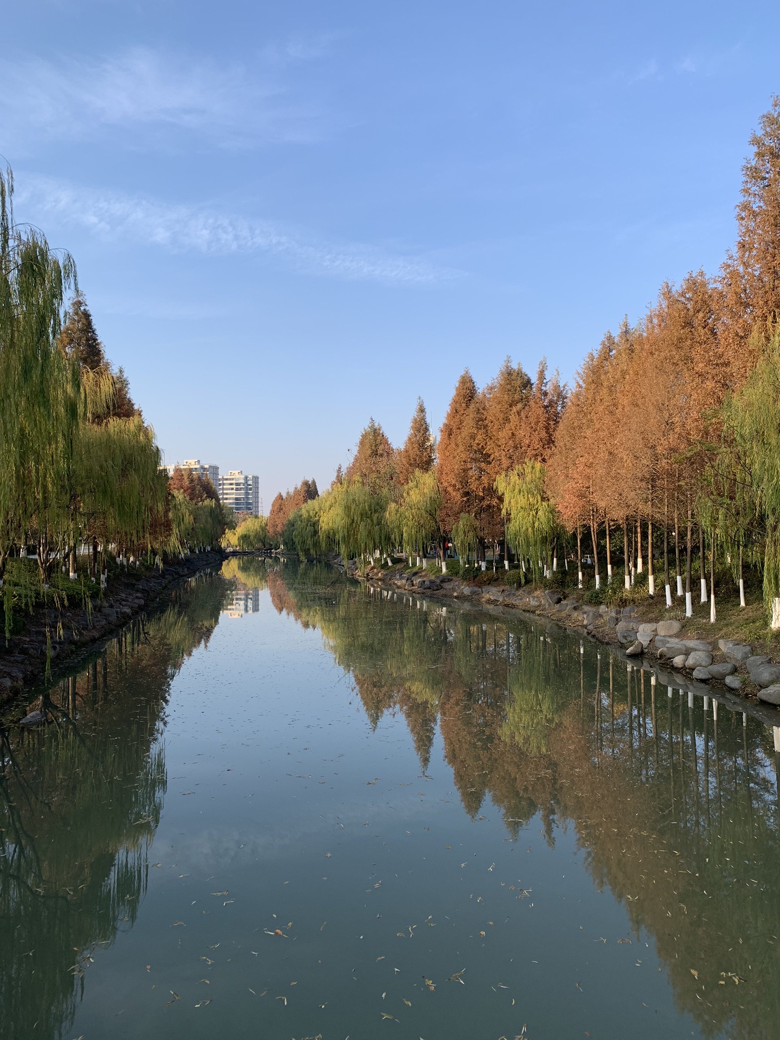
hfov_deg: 53.1
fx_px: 781
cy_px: 520
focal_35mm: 26
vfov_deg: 67.3
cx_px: 390
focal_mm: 4.25
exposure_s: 1/822
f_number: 1.8
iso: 25
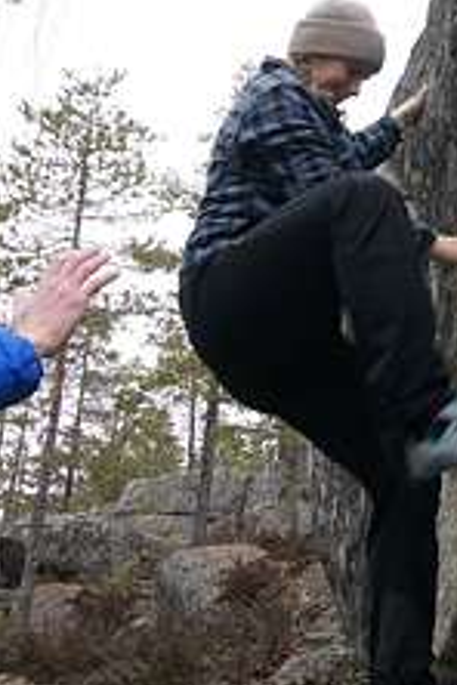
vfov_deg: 35.4
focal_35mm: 55
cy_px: 167
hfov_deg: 23.4
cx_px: 477
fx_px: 1049
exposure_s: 1/100
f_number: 6.3
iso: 100
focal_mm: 17
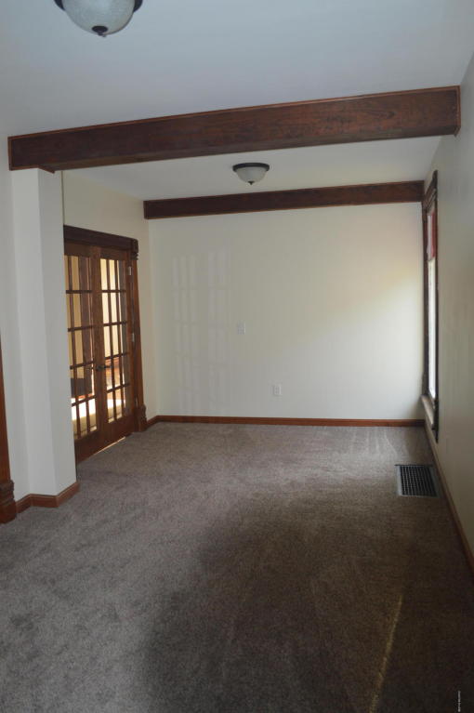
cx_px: 237
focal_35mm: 27
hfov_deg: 47.9
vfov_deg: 67.4
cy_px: 356
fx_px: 534
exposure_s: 1/60
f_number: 3.5
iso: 400
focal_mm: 18
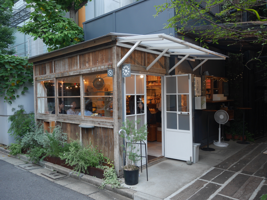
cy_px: 100
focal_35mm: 28
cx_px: 134
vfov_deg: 49.8
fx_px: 216
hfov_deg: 63.4
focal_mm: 14
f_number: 3.5
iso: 320
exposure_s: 1/60
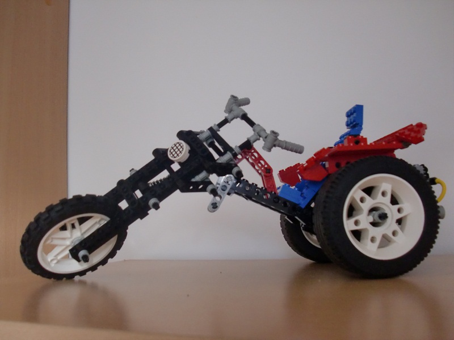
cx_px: 227
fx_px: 472
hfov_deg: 51.4
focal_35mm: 36
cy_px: 170
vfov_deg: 39.7
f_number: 2.8
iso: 400
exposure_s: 1/60
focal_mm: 6.3
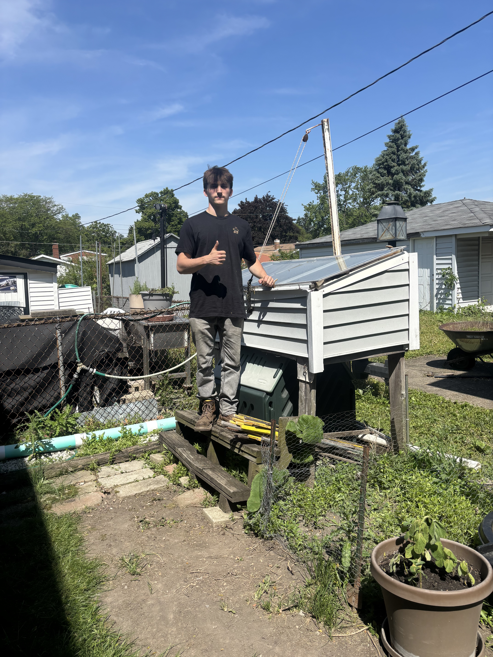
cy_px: 328
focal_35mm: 26
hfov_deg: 53.1
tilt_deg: -8.4
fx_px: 494
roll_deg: +2.0
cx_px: 246
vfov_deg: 67.3
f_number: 1.6
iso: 50
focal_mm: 5.96
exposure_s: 1/3650
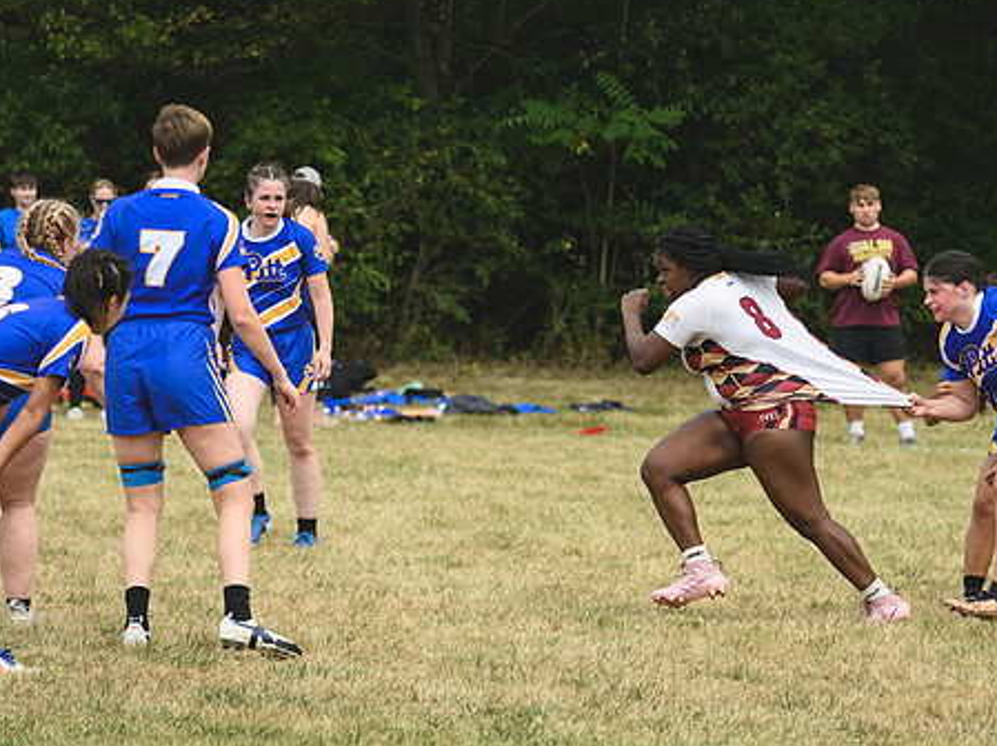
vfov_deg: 3.6
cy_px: 344
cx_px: 602
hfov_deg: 4.8
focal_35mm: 410
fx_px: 11799
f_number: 5.3
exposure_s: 1/1000
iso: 320
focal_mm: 220
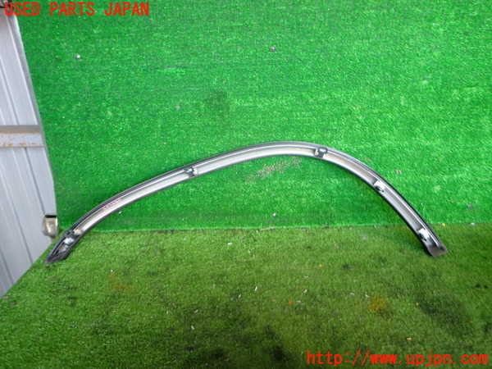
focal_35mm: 25
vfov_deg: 54.9
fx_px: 355
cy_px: 184
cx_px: 246
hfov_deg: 69.4
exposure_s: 1/80
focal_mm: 4.5
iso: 200
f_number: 2
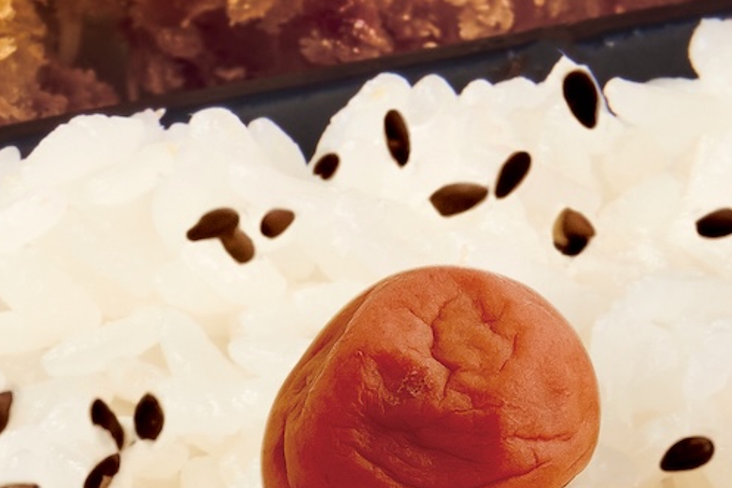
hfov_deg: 4.5
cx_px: -122
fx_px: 9207
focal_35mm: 453
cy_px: 411
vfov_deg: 3.0
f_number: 22
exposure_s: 1/125
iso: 200
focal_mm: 75
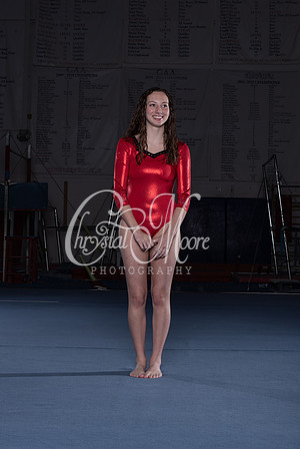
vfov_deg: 28.8
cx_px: 150
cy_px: 224
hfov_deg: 19.5
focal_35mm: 70
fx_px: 875
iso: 100
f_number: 11
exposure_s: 1/200
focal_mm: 70
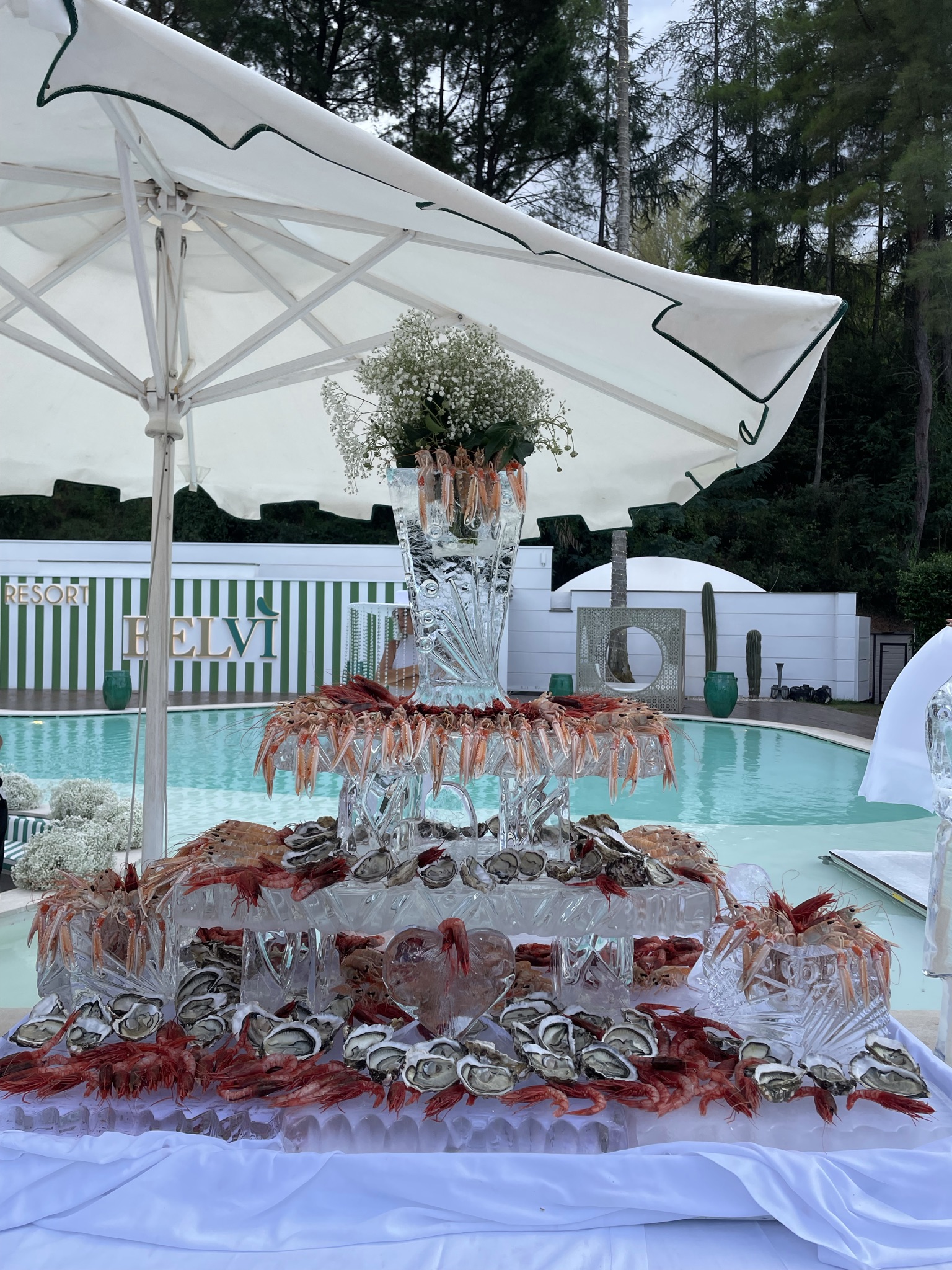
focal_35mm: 26
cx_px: 476
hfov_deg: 53.1
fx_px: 953
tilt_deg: +0.2
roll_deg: -0.7
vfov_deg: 67.3
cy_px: 635
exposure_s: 1/1383
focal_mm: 4.2
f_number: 1.6
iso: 32
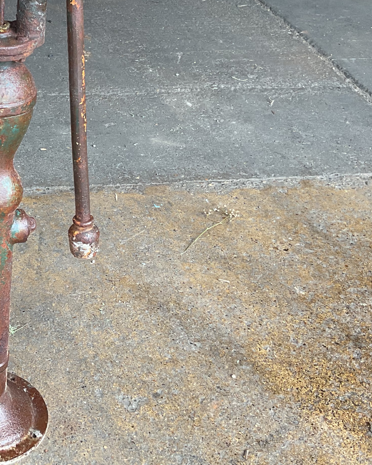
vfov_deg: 30.2
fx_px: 853
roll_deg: -2.3
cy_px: 145
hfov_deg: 23.1
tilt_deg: -29.2
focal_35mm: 62
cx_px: -36
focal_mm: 3
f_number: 1.8
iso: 32
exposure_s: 1/120
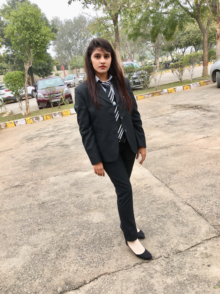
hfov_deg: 48.2
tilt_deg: -15.4
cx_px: 110
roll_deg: +10.0
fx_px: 246
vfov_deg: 61.7
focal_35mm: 29
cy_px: 147
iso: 25
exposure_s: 1/331
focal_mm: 4.15
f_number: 2.2
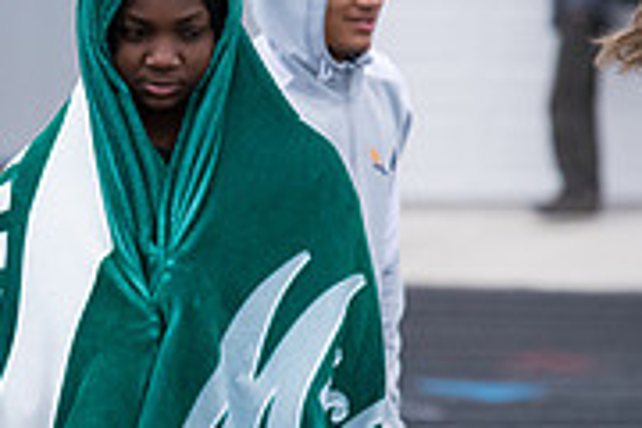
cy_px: 273
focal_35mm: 646
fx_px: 11519
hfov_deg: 3.2
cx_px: -307
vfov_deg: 2.1
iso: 2000
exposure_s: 1/2000
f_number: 5
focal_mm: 200
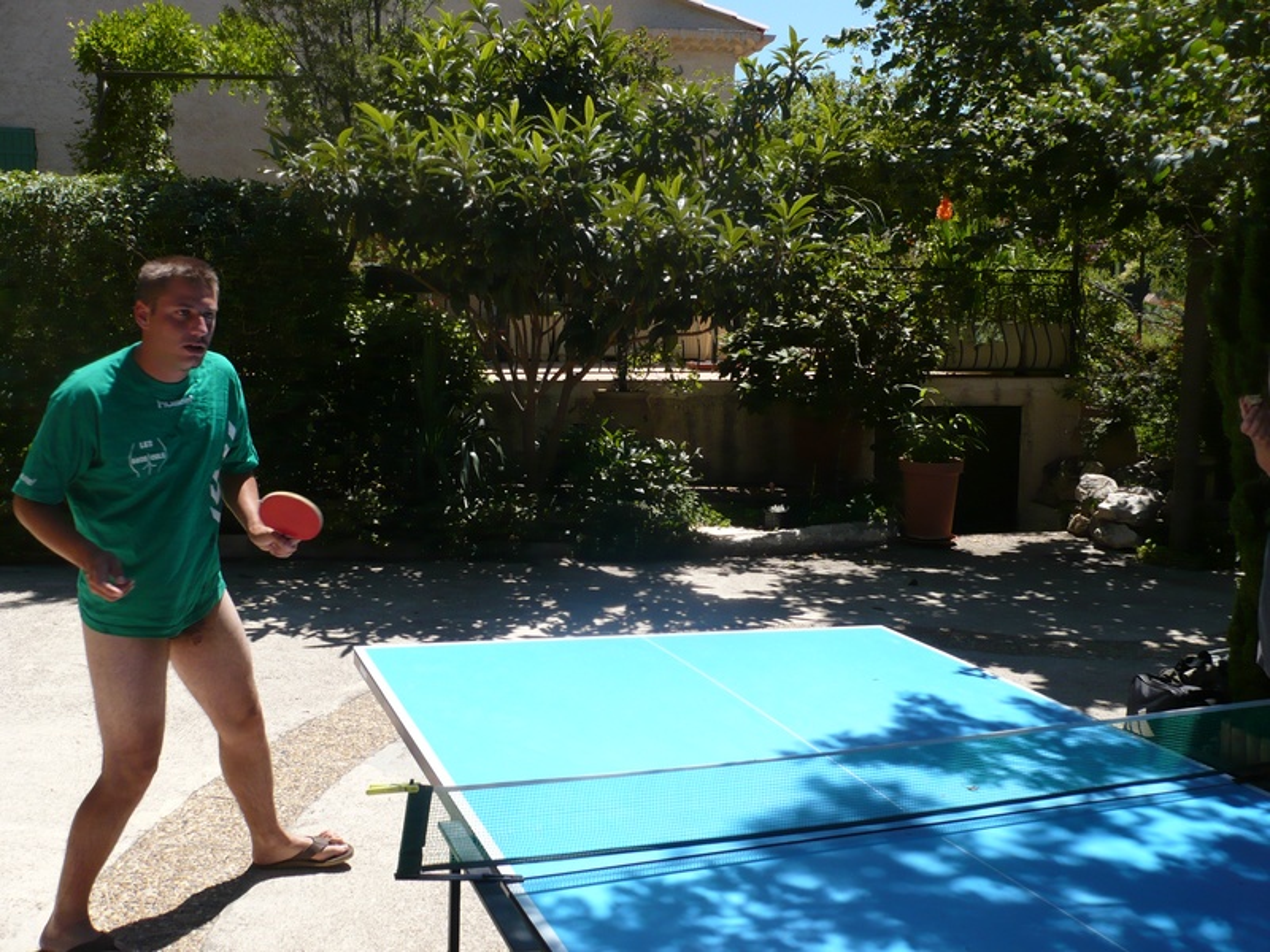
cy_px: 476
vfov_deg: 40.7
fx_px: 1284
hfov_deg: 52.6
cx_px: 635
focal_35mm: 35
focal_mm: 5.8
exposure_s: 1/160
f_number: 8
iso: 100
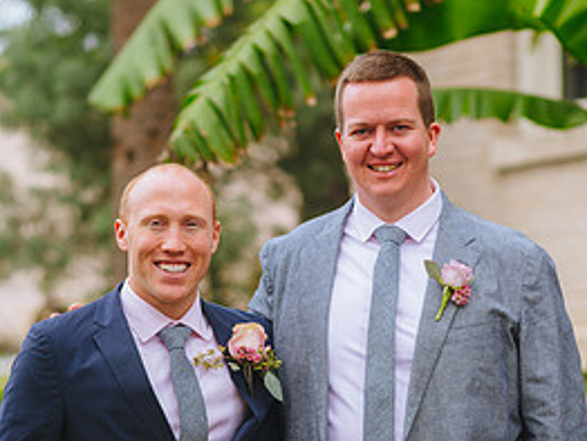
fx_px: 2376
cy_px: 434
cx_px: 299
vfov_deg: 10.5
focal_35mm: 140
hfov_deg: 14.1
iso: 200
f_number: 2.2
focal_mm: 85
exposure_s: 1/2000
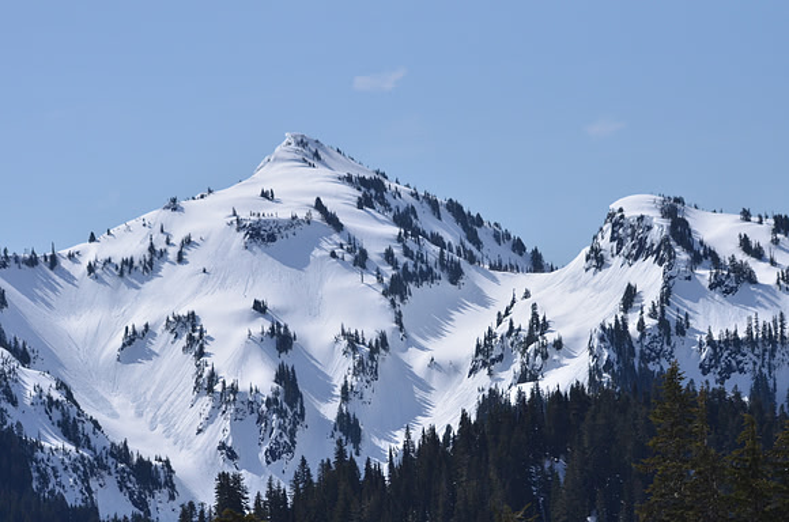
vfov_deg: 9.1
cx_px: 394
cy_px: 261
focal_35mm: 150
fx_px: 3280
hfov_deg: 13.7
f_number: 9
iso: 800
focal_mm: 100
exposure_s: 1/4000
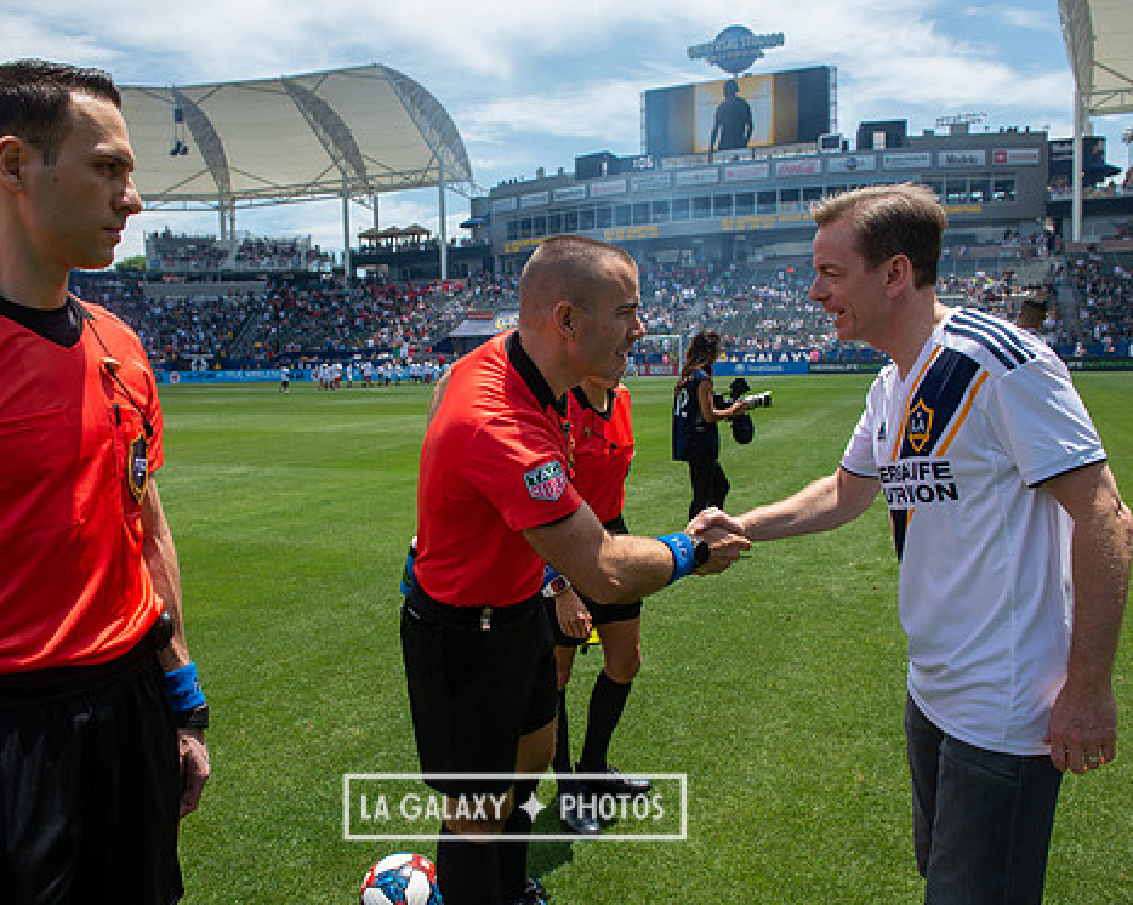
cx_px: 514
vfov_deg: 51.5
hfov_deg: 62.1
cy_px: 443
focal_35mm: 28
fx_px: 938
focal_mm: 24
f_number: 5.6
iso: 200
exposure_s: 1/800
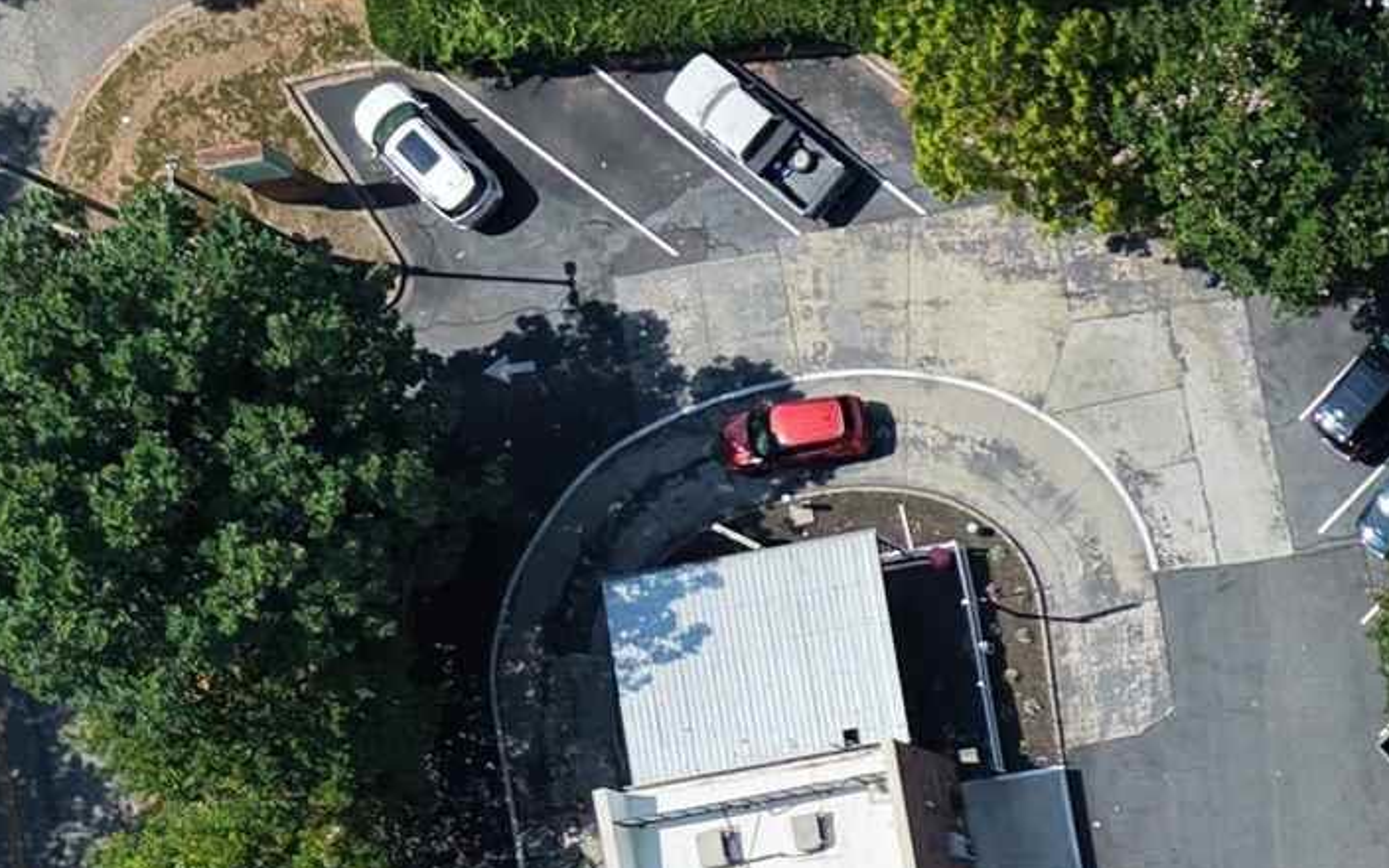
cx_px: 2376
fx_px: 4202
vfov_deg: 11.3
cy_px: 1306
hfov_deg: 16.3
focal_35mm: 111
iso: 400
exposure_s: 1/6400
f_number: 1.8
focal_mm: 8.67
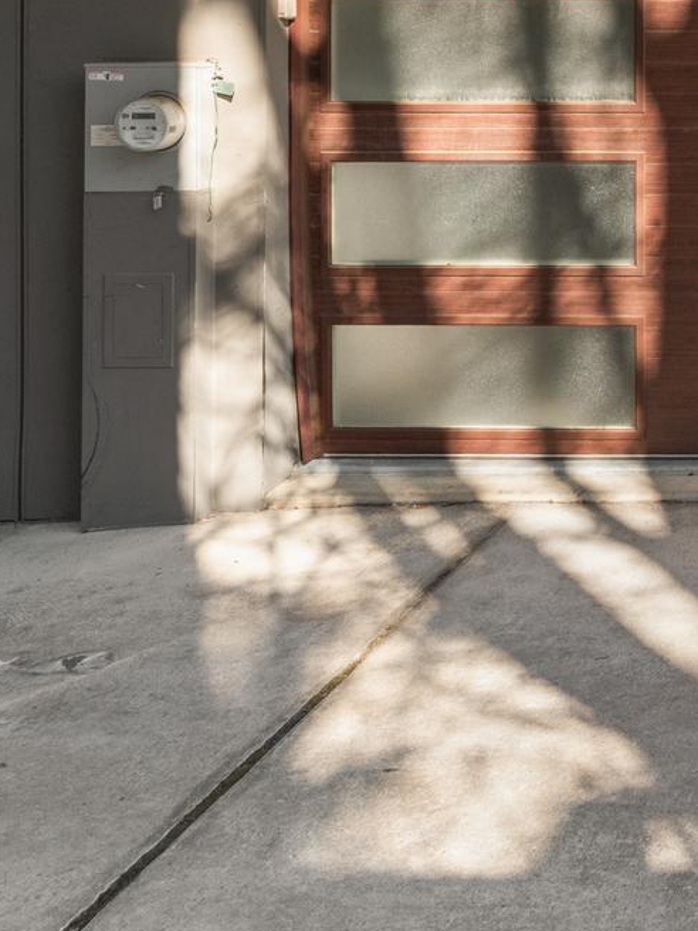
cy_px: 25
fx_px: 1331
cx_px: 1047
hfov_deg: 23.5
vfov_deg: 35.3
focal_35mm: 50
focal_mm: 16.5
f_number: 11
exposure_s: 1/125
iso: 640
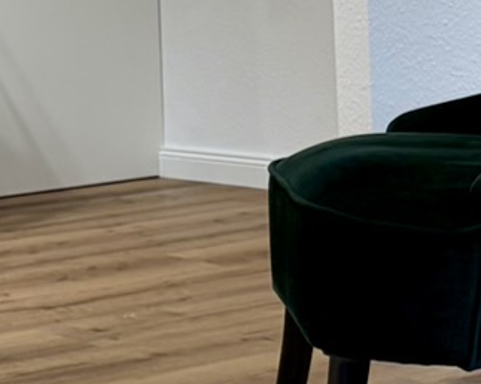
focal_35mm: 161
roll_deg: +1.9
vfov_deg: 9.5
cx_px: 445
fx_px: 2291
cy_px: -51
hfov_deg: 11.9
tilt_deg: -1.1
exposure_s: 1/100
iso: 64
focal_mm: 5.96
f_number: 1.6
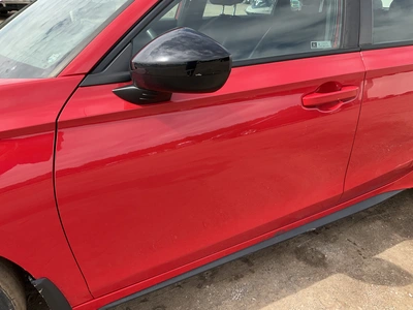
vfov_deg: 48.2
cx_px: 206
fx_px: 346
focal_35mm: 29
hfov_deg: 61.7
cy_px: 155
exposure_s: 1/409
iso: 25
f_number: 1.8
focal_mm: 3
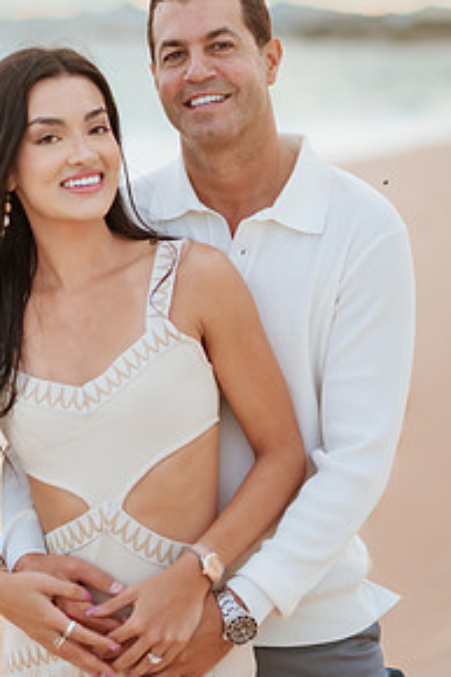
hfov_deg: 15.1
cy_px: 264
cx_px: 152
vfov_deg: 22.6
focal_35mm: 90
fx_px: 1693
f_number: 1.6
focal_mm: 58
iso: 250
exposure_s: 1/5000
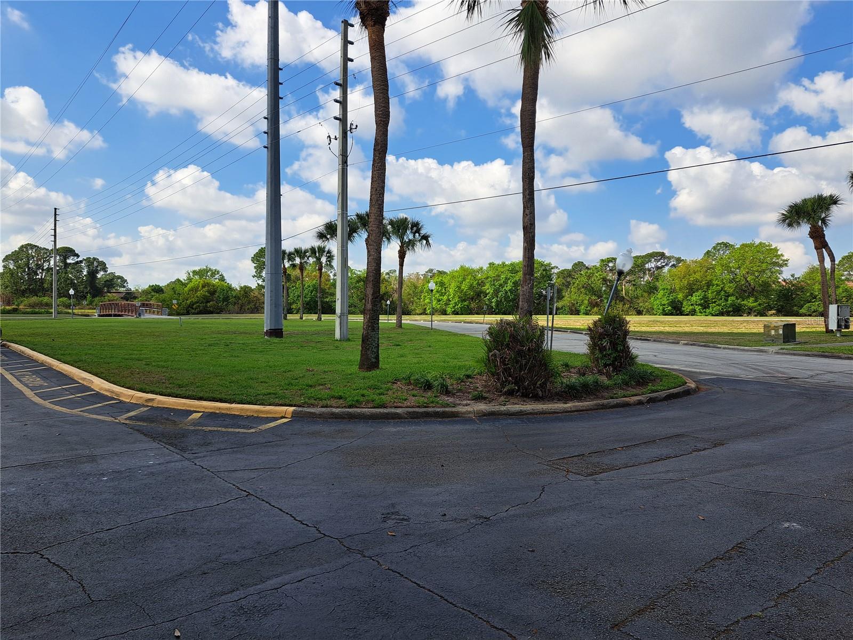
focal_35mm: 24
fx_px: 591
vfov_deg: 56.8
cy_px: 320
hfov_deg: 71.6
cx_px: 426
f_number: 1.8
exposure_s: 1/1727
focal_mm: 5.23
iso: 50
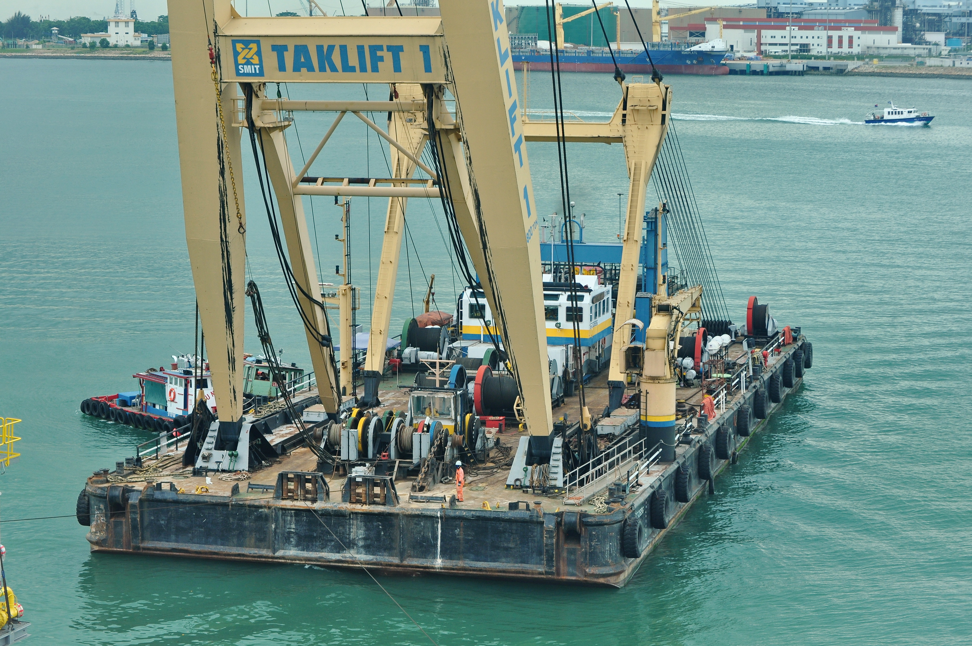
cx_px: 486
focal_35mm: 82
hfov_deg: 24.6
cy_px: 323
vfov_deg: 16.5
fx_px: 2225
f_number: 8
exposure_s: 1/60
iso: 200
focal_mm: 55
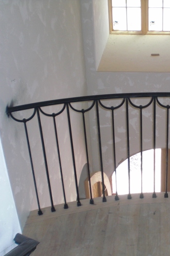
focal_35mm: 53
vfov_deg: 37.5
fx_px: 375
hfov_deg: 24.5
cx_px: 165
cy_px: 128
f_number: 3.1
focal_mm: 6.3
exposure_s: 1/125
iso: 200
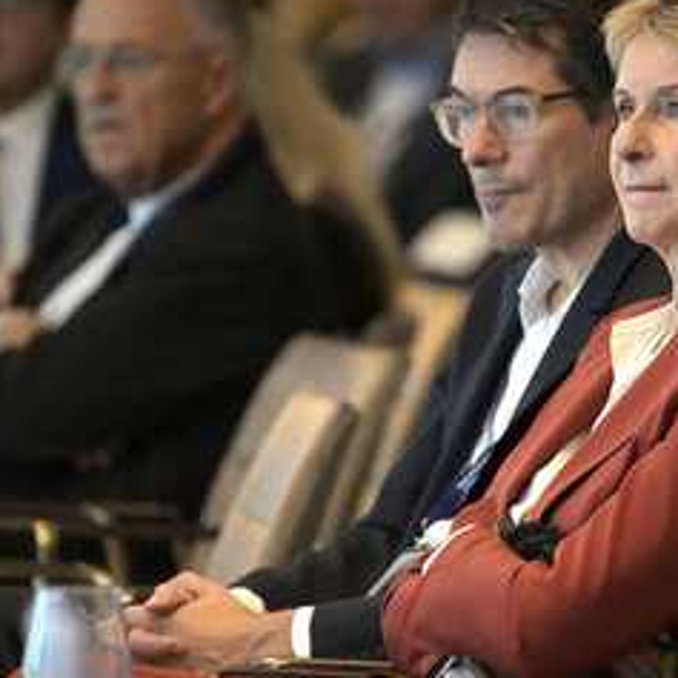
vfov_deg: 2.2
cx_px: 571
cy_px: 352
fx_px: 17883
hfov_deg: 2.2
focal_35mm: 807
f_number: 5.6
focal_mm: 500
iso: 8000
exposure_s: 1/250
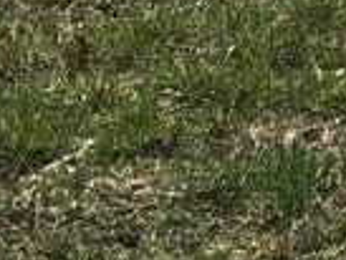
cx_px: 982
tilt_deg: -0.9
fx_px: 2171
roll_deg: +2.1
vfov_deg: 6.3
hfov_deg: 8.0
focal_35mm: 217
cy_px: -538
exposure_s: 1/2137
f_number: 2.2
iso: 25
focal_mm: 4.15
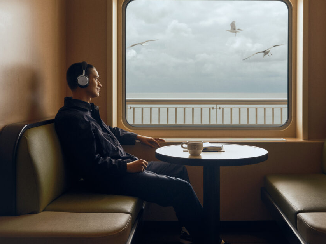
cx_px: 198
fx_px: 414
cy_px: 113
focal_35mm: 44
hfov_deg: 42.7
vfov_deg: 32.8
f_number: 5.6
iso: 1000
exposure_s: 1/500
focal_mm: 44.9
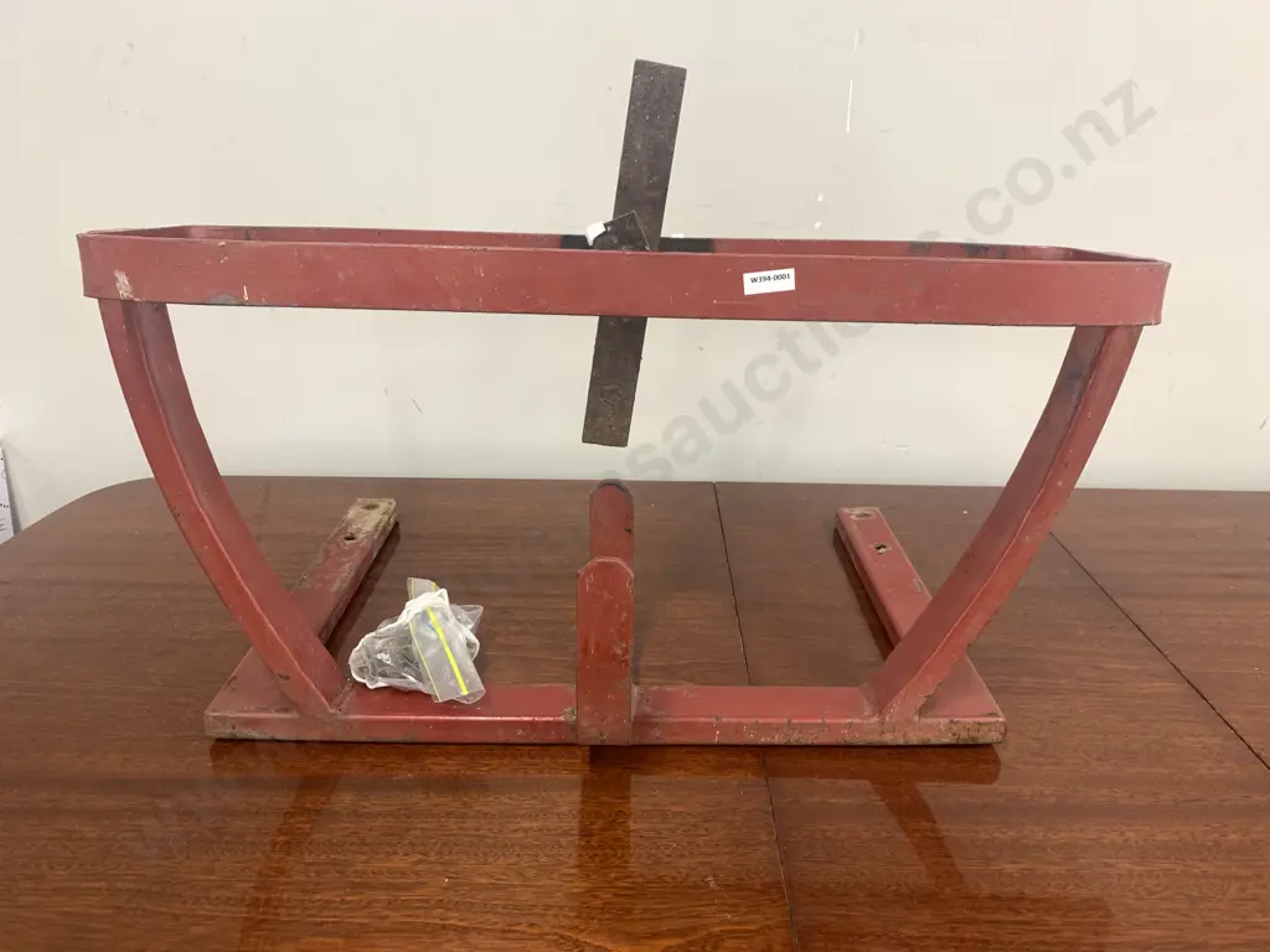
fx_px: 954
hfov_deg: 67.3
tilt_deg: -22.1
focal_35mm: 26
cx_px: 635
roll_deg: -0.1
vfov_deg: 53.1
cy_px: 476
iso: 80
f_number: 1.8
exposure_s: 1/50
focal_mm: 4.25
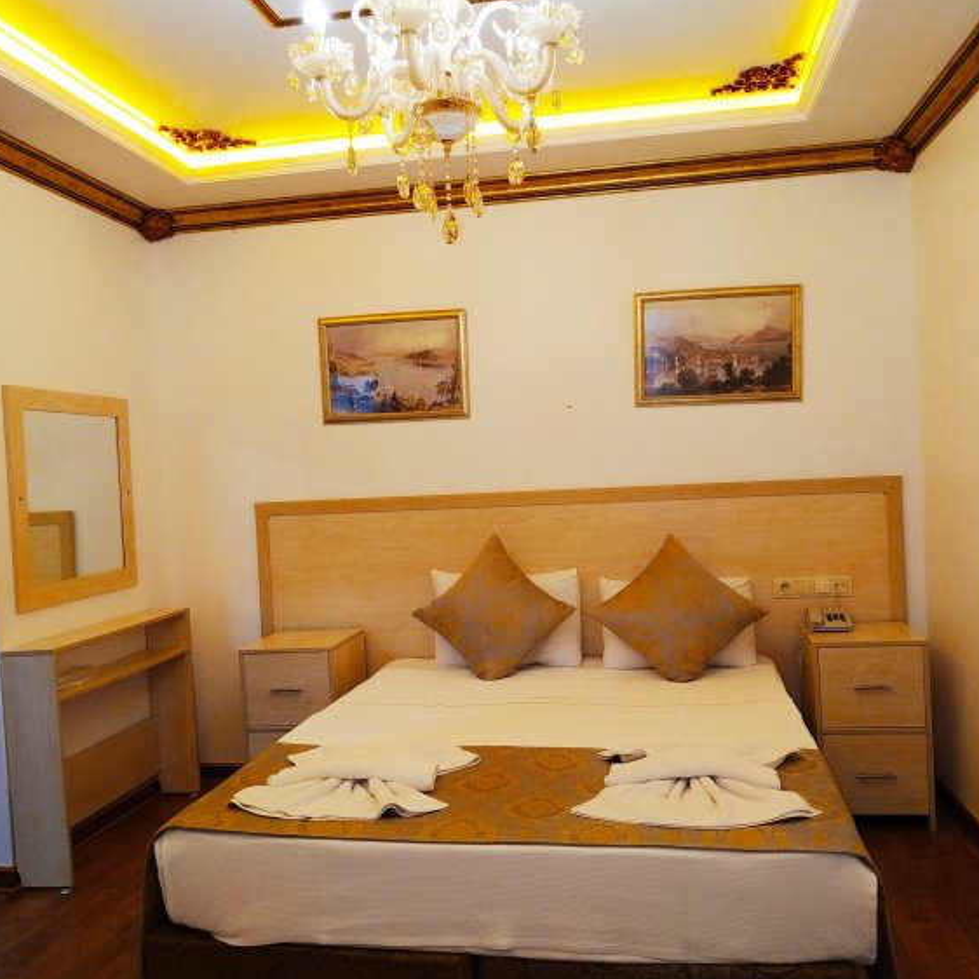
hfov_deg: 55.6
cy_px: 496
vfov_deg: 55.6
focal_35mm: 29
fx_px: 928
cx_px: 493
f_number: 1.9
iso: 100
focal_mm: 3.94
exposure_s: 1/33
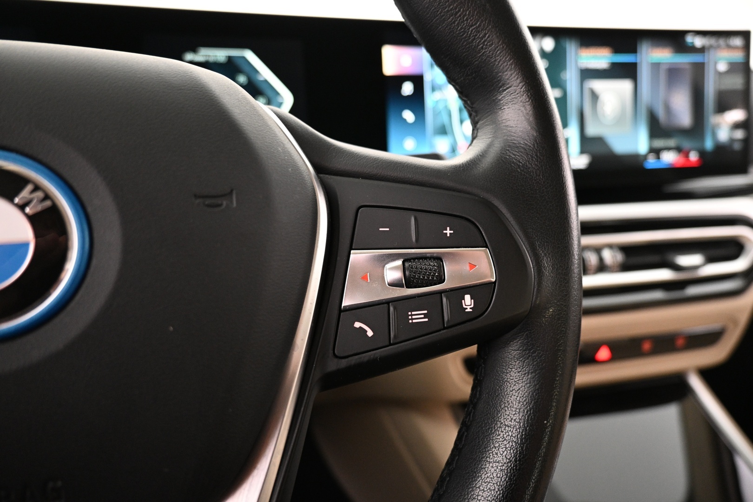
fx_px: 502
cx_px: 376
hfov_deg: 73.7
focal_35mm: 24
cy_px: 251
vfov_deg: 53.1
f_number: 3.5
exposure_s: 1/15
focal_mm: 16
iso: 1600
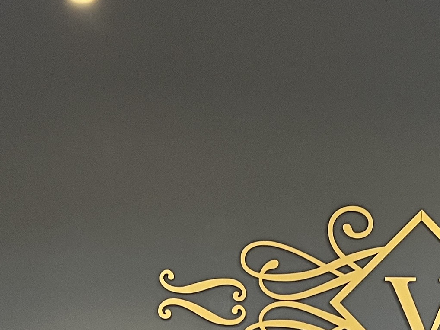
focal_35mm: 103
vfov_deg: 13.4
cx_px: 352
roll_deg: +0.4
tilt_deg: -3.8
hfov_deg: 18.9
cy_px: 527
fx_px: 1309
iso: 320
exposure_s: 1/60
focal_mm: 5.7
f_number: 1.5
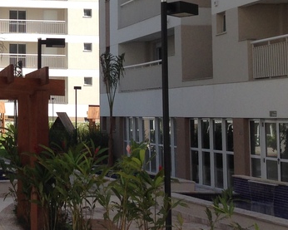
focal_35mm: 93
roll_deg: -0.4
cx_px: -77
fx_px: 793
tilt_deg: +7.8
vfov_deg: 16.3
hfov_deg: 19.2
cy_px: 24
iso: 50
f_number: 2.4
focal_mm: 4.12
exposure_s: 1/695
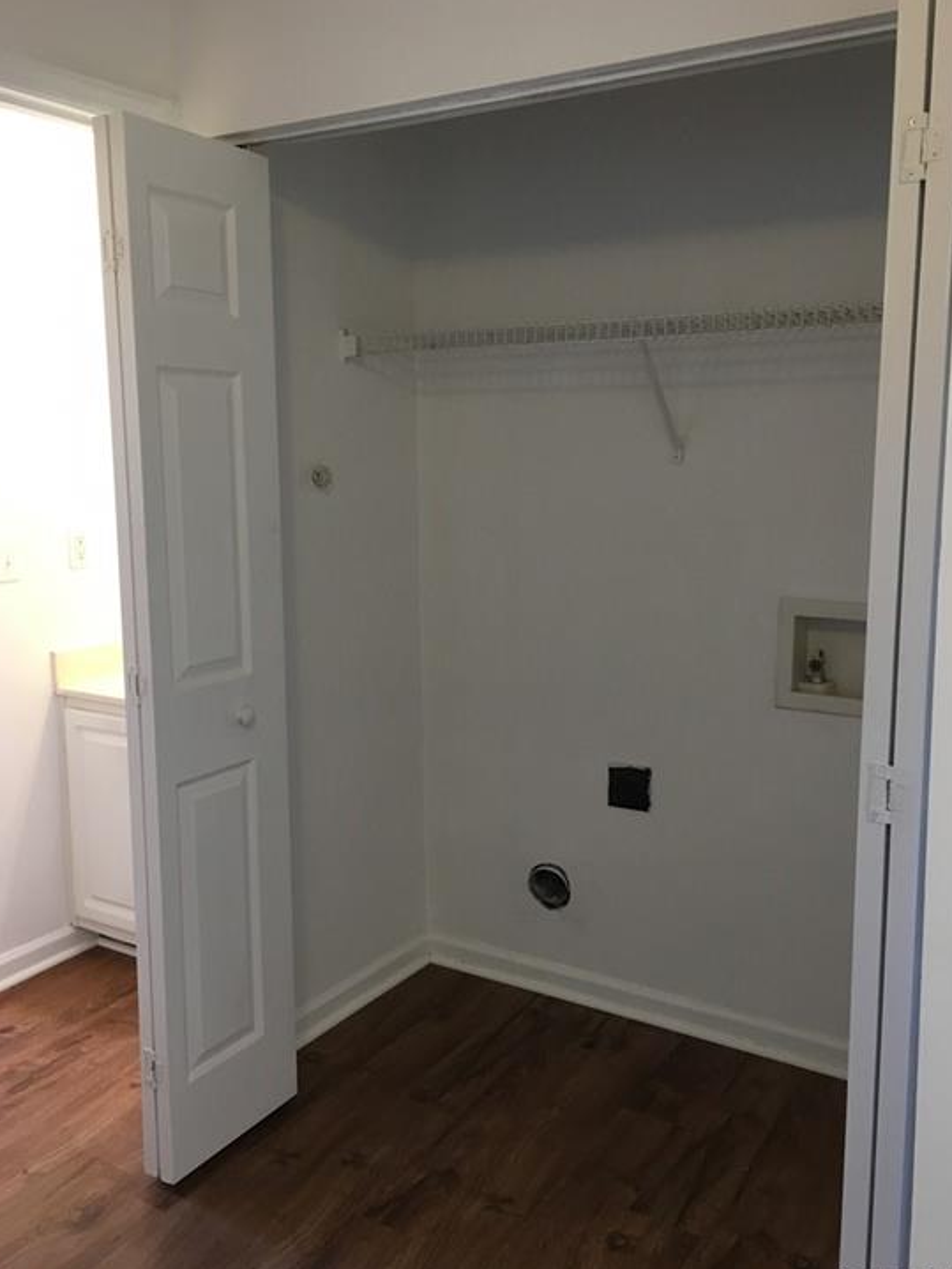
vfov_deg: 58.3
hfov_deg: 45.5
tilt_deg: -9.3
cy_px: 612
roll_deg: +0.0
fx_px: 1136
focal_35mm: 31
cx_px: 480
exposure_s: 1/30
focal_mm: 4.15
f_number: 2.2
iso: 80
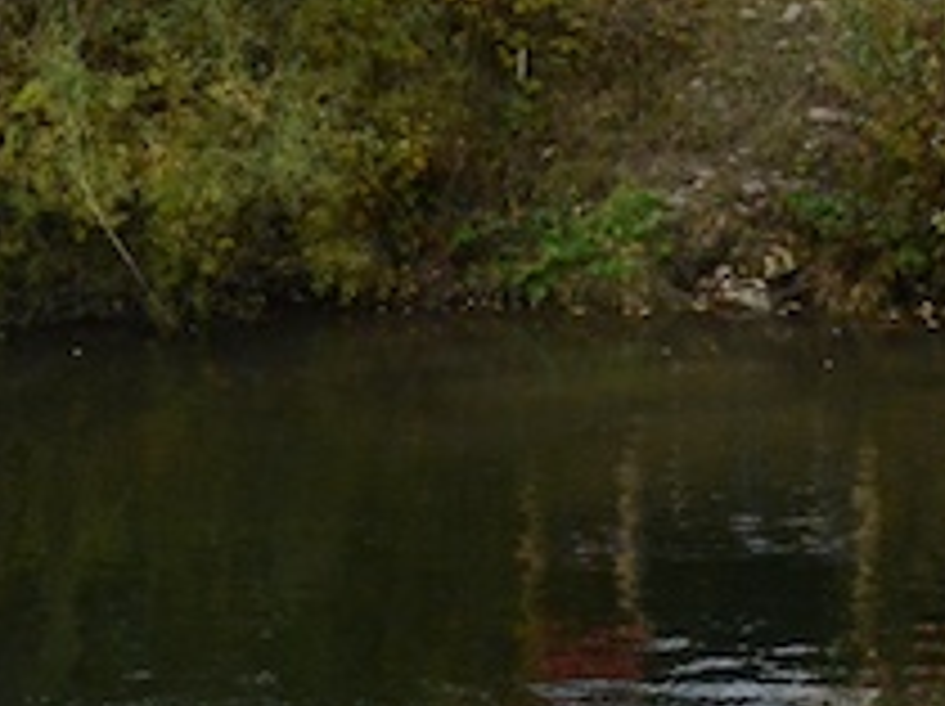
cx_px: 274
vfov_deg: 6.5
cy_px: -866
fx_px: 5999
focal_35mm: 220
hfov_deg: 9.0
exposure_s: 1/500
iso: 640
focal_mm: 32
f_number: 11
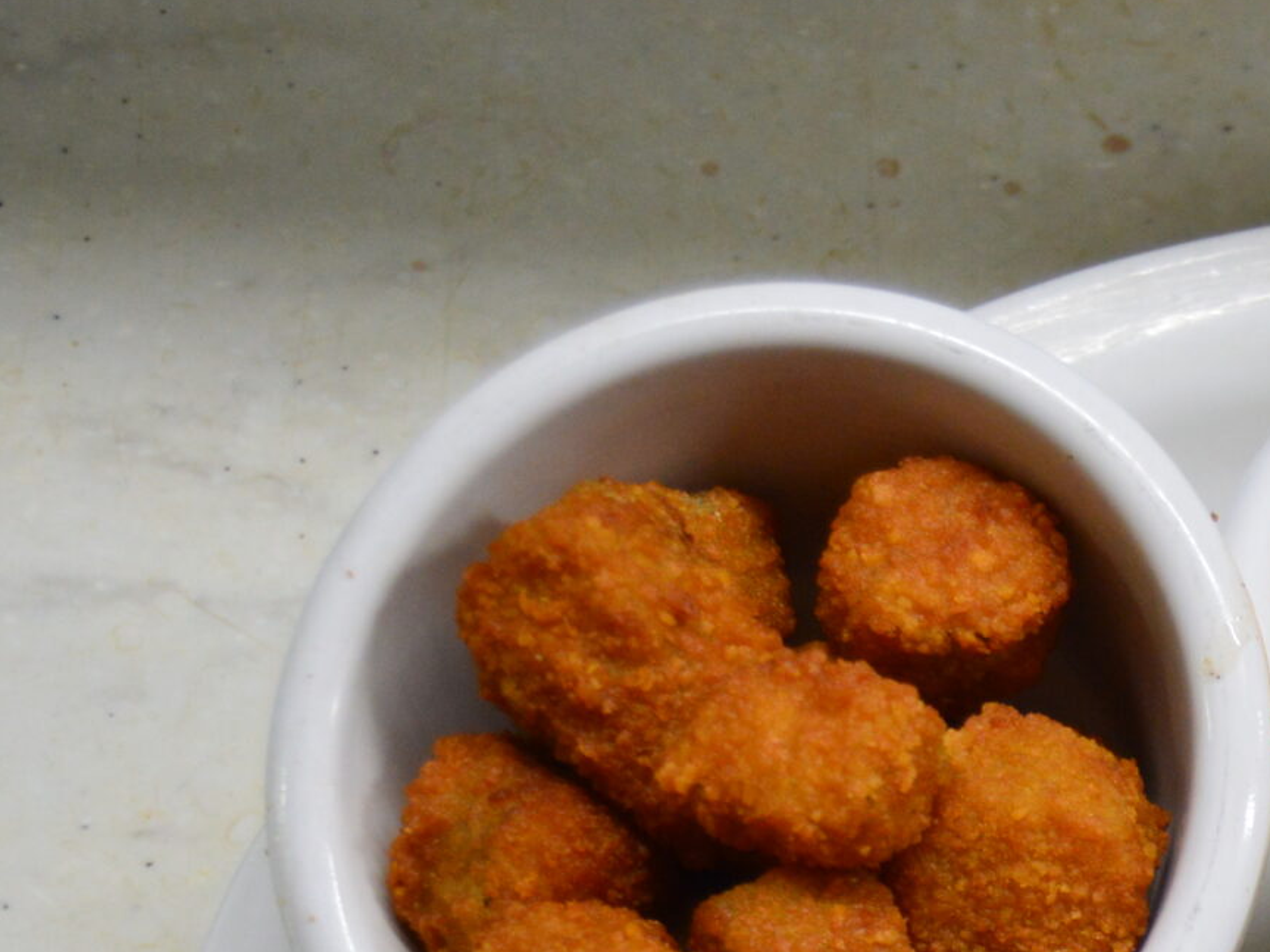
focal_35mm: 111
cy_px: 1089
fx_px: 4072
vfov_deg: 13.1
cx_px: 1784
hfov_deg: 16.5
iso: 800
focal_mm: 26
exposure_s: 1/60
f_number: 4
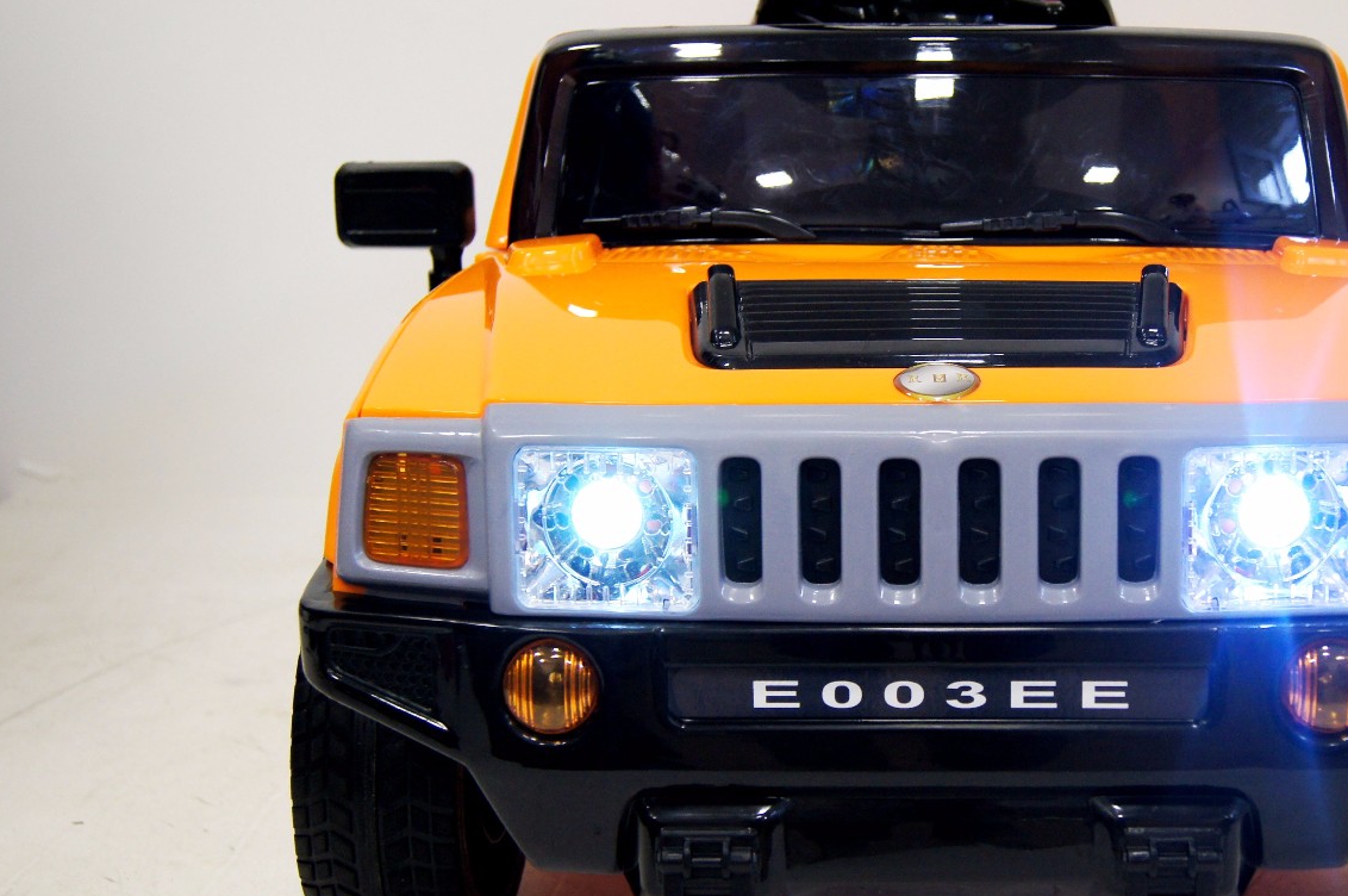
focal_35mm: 56
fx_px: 2094
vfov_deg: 24.1
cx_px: 941
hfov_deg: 35.2
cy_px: 469
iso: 500
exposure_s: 1/40
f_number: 4
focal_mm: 26
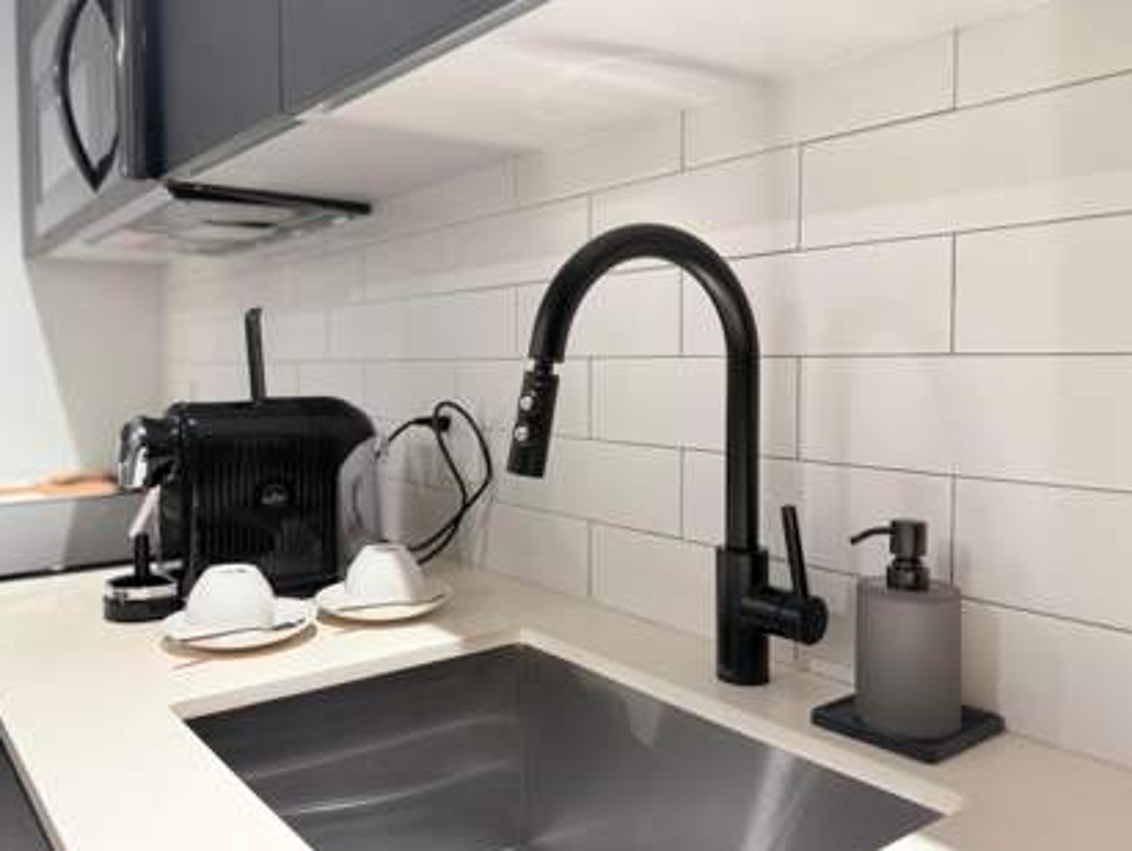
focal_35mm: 28
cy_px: 408
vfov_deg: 49.8
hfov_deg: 63.3
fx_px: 916
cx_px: 521
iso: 160
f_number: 1.78
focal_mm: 6.76
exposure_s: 1/60
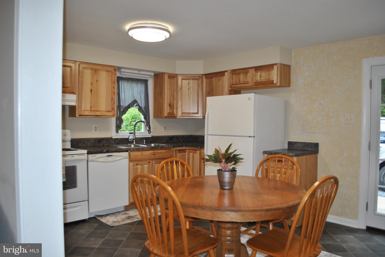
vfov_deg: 48.0
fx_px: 289
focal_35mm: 27
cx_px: 192
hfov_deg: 67.3
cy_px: 128
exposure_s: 1/60
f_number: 3.5
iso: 200
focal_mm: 18
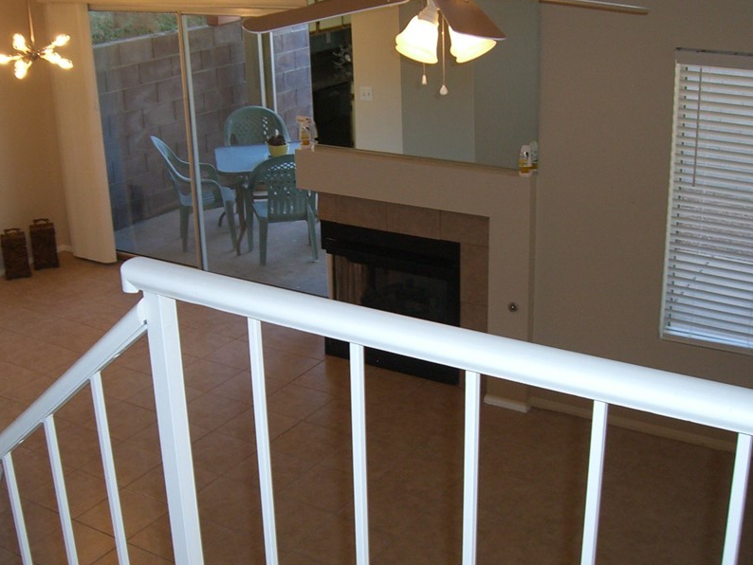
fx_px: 1066
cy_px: 245
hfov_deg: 38.9
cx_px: 370
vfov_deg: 29.7
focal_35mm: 49
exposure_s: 1/60
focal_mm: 6.2
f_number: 2.7
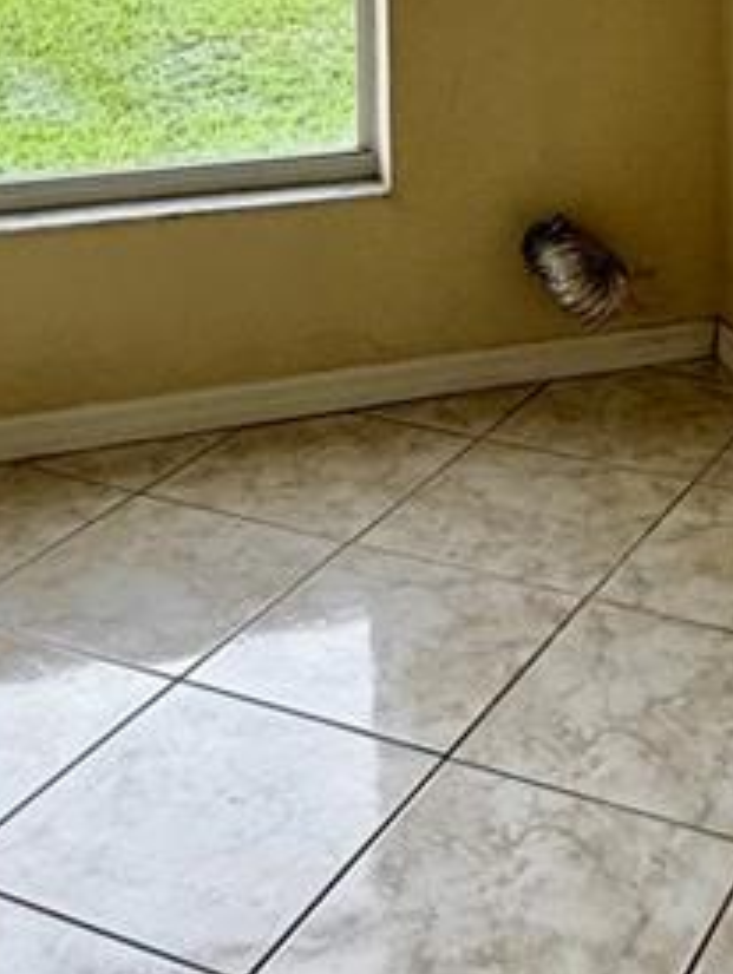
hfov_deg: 23.5
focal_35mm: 61
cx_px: 644
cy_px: -57
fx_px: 1718
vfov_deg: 29.1
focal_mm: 2.22
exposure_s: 1/120
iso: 160
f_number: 2.2
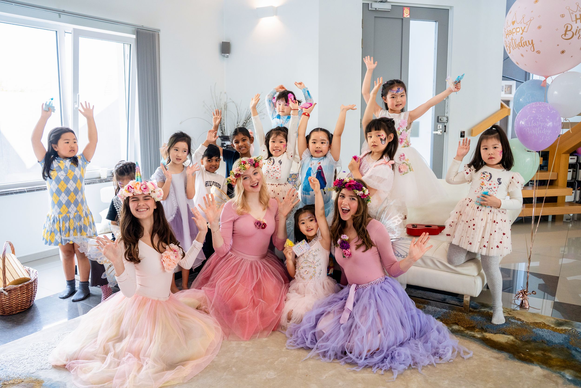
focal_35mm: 28
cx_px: 290
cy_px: 194
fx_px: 452
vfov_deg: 46.4
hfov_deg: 65.5
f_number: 4
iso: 1250
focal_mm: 28
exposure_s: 1/250
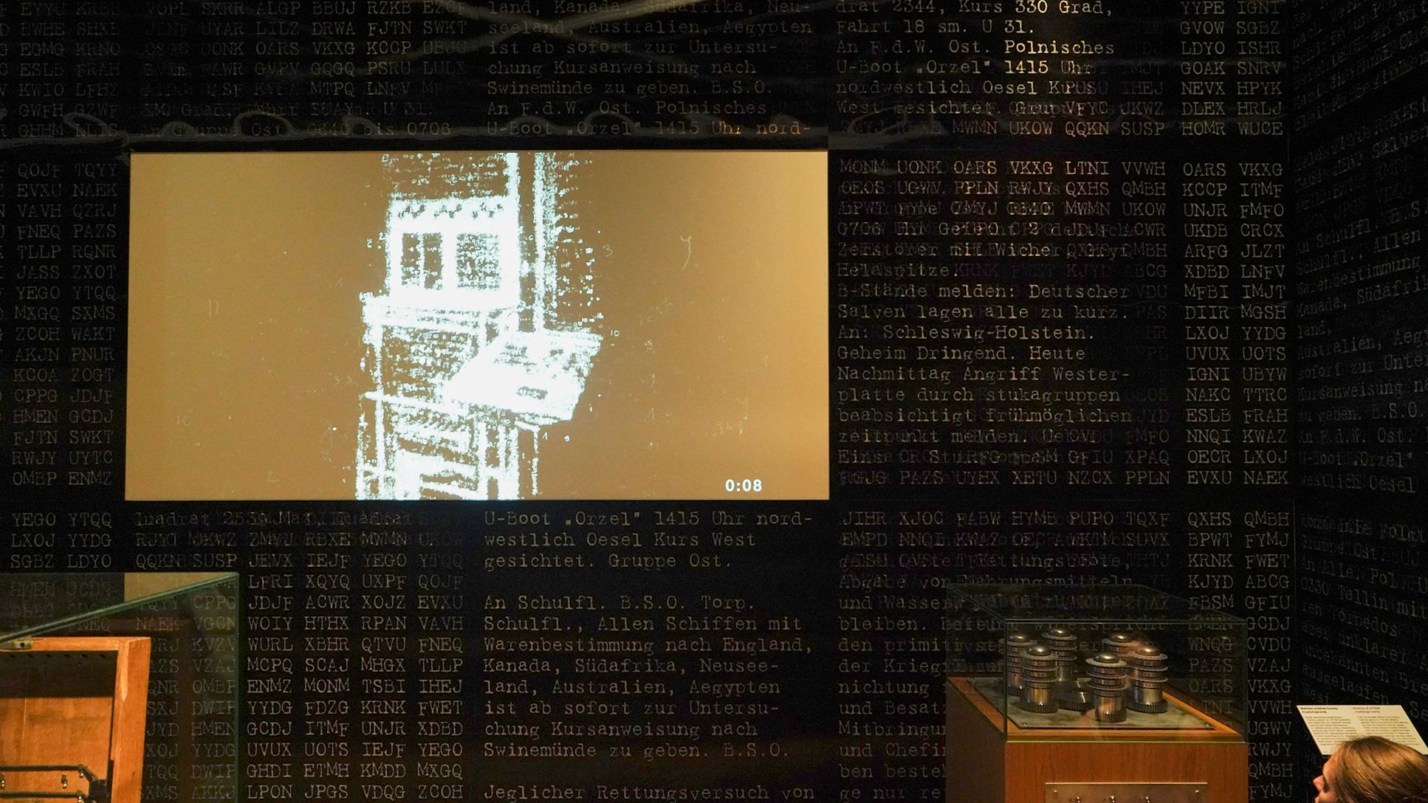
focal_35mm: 26
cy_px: 414
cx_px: 715
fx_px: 985
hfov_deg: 71.9
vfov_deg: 44.4
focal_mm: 24
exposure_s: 1/80
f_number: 6.3
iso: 6400
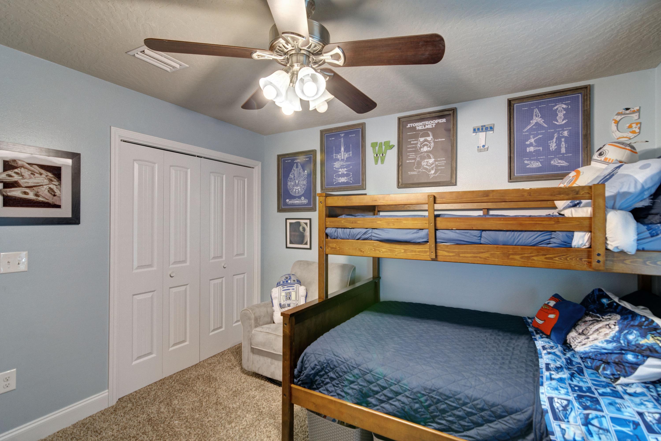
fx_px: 294
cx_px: 330
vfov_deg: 73.7
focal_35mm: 16
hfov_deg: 96.7
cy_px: 220
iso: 400
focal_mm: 11
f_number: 7.1
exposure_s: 1/30
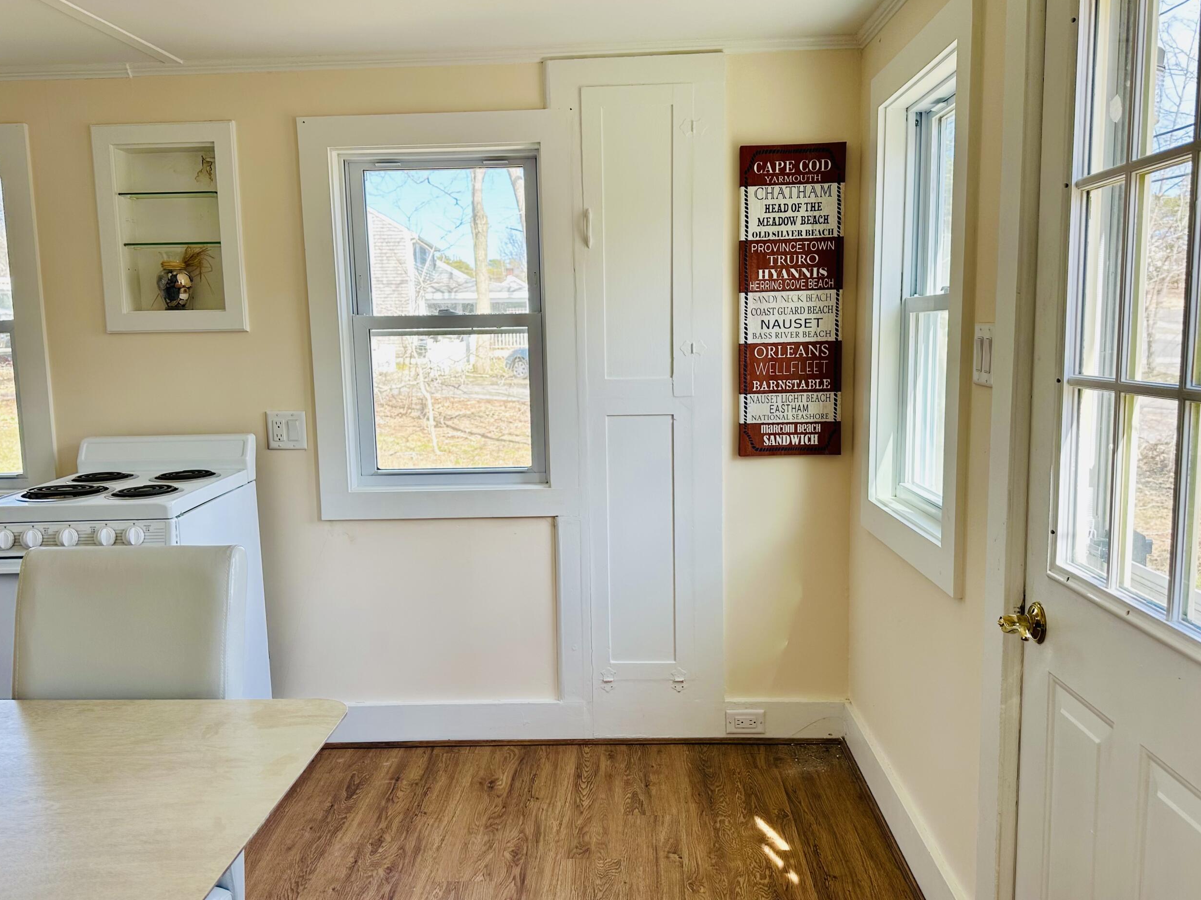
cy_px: 462
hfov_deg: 61.7
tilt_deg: -7.2
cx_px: 588
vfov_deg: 48.2
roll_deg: +1.0
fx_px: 1006
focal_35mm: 29
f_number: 1.78
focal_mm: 6.86
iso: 80
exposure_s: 1/197
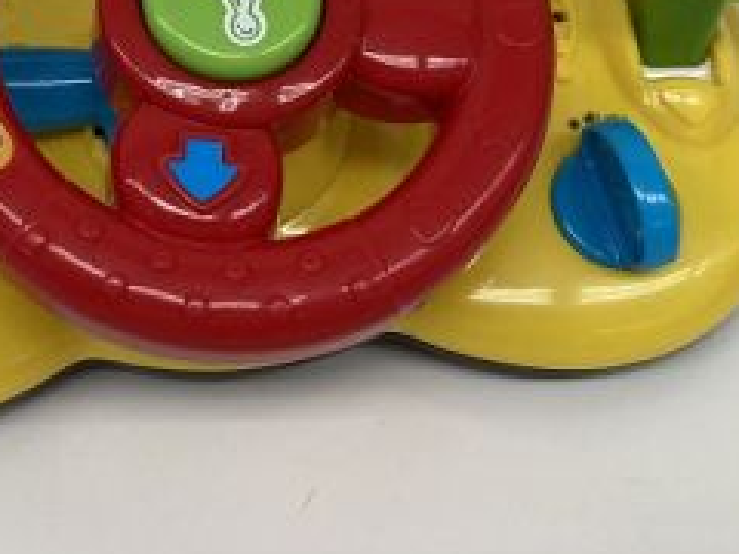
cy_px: -86
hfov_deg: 27.4
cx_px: 176
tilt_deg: -45.0
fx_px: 1494
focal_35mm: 70
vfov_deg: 19.9
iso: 64
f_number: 1.8
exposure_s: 1/100
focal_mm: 3.99
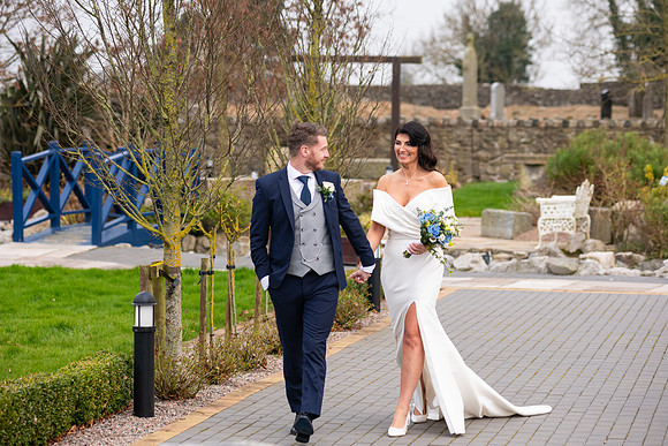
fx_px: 2227
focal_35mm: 120
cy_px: 223
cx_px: 334
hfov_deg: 17.1
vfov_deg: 11.4
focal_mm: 120
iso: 250
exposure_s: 1/200
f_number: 3.5
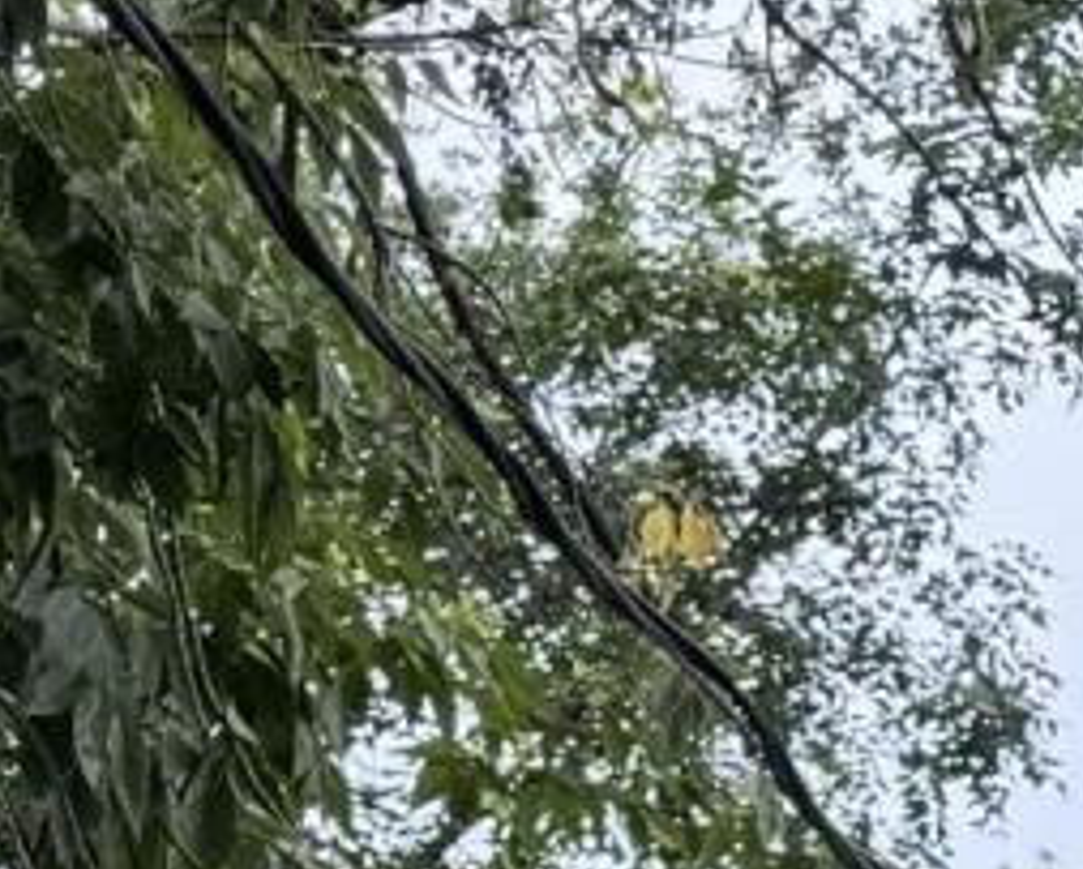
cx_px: 2932
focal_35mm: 185
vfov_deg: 7.6
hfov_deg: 9.0
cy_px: 2316
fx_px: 5937
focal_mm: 6.76
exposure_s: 1/925
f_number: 1.78
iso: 80
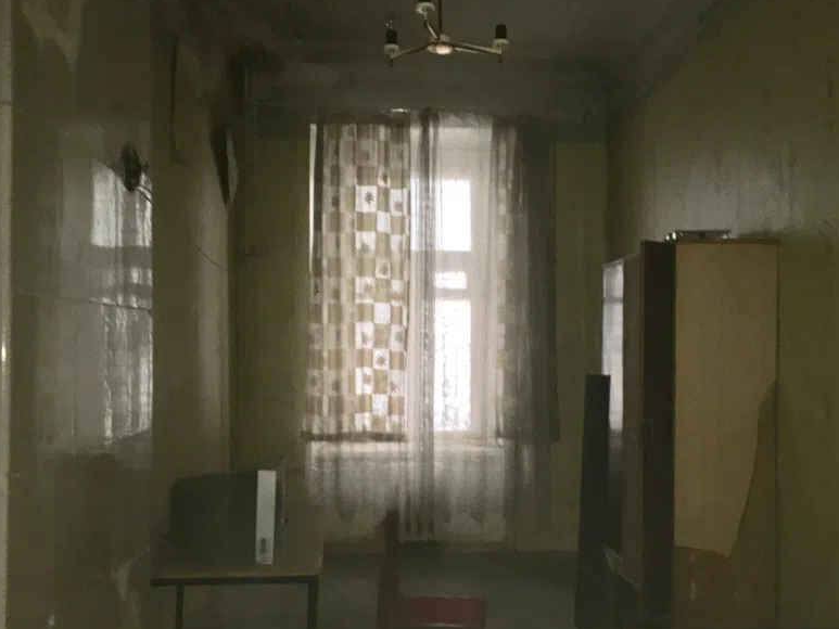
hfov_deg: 51.2
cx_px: 480
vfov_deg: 39.6
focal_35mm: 36
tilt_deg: +0.0
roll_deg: -0.4
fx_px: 873
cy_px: 349
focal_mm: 4.15
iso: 80
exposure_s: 1/17
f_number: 2.2
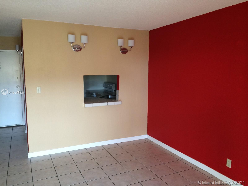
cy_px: 93
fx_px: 215
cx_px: 124
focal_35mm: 30
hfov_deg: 60.0
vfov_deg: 46.8
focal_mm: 4.12
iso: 100
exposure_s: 1/30
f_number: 2.2
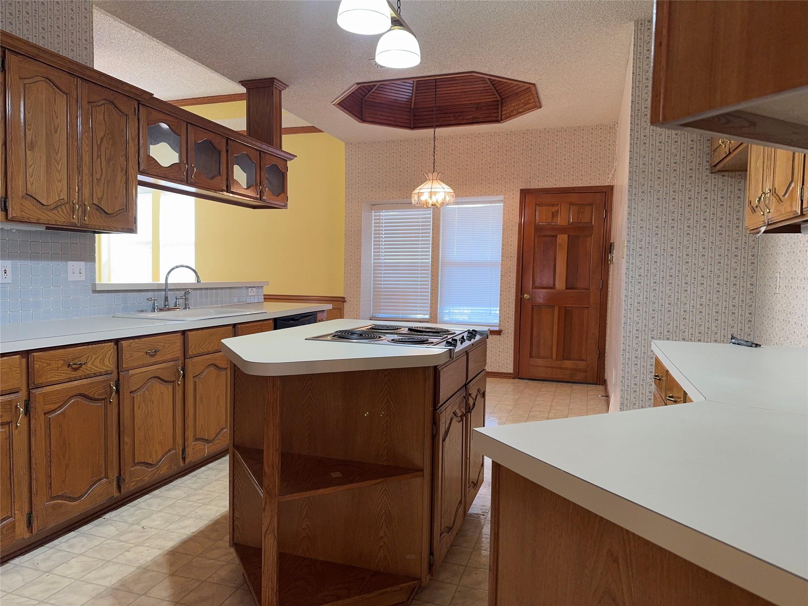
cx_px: 404
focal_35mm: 24
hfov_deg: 71.6
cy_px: 303
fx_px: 560
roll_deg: -1.3
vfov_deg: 56.8
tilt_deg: -3.7
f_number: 1.78
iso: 160
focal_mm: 6.76
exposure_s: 1/60
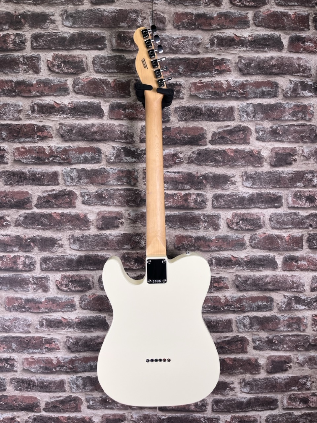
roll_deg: +1.0
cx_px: 158
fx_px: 317
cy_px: 212
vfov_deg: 67.3
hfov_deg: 53.1
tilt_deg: -3.4
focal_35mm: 26
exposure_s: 1/121
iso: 64
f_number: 1.6
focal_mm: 5.1
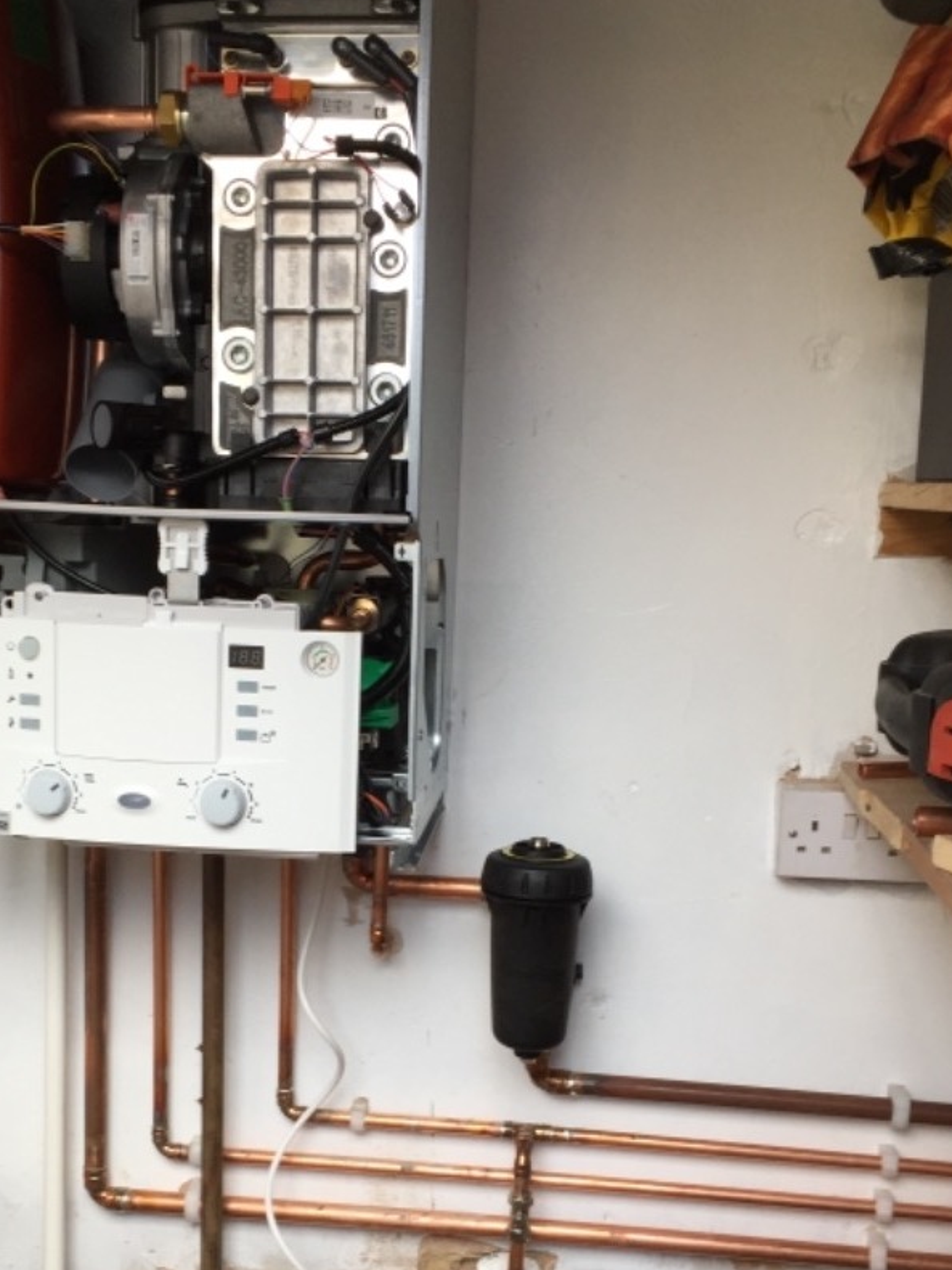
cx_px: 387
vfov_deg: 42.4
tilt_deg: -10.0
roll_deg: -1.7
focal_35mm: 44
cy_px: 835
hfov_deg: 32.8
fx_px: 1614
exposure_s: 1/50
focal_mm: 4.15
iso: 40
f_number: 2.2
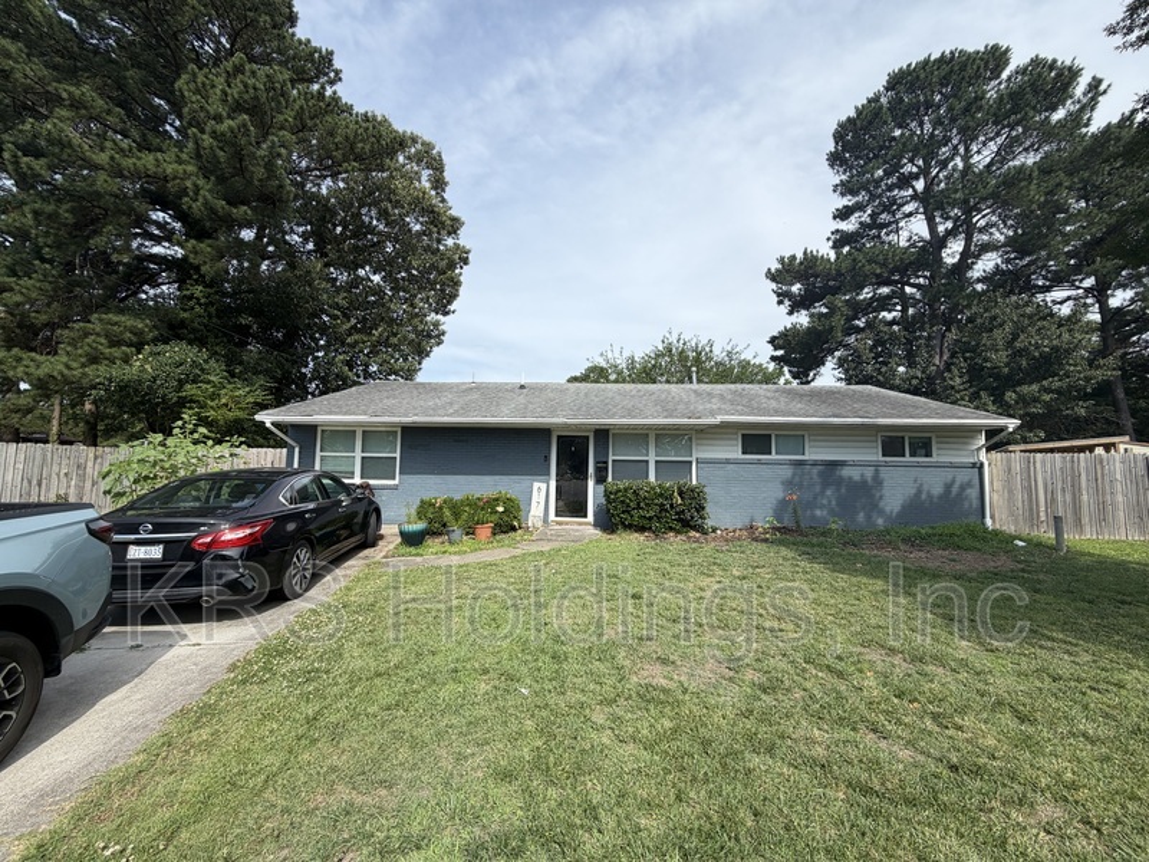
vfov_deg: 85.7
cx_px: 574
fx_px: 465
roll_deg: -0.5
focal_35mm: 14
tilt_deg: +6.2
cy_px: 431
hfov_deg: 102.1
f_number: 2.2
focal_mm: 2.22
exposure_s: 1/770
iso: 25
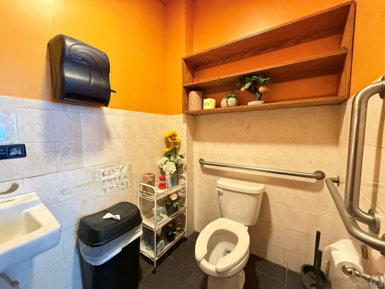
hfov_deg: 102.1
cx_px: 192
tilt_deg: -4.5
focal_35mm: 14
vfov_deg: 85.7
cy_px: 144
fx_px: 156
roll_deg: +0.2
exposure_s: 1/40
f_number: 2.2
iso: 1000
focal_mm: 2.22
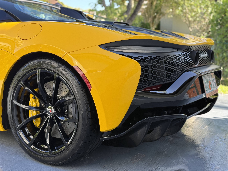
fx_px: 316
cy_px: 86
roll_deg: -3.0
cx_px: 114
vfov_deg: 30.3
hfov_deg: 39.7
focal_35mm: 48
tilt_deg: -10.4
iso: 64
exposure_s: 1/315
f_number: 1.78
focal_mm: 6.76
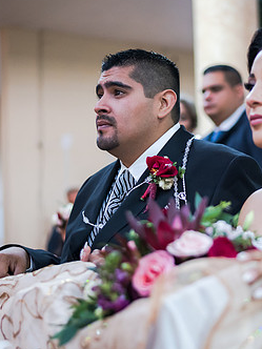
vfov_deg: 23.3
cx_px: 206
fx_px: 848
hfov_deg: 17.4
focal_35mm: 84
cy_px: 188
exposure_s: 1/200
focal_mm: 50
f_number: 1.8
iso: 1600
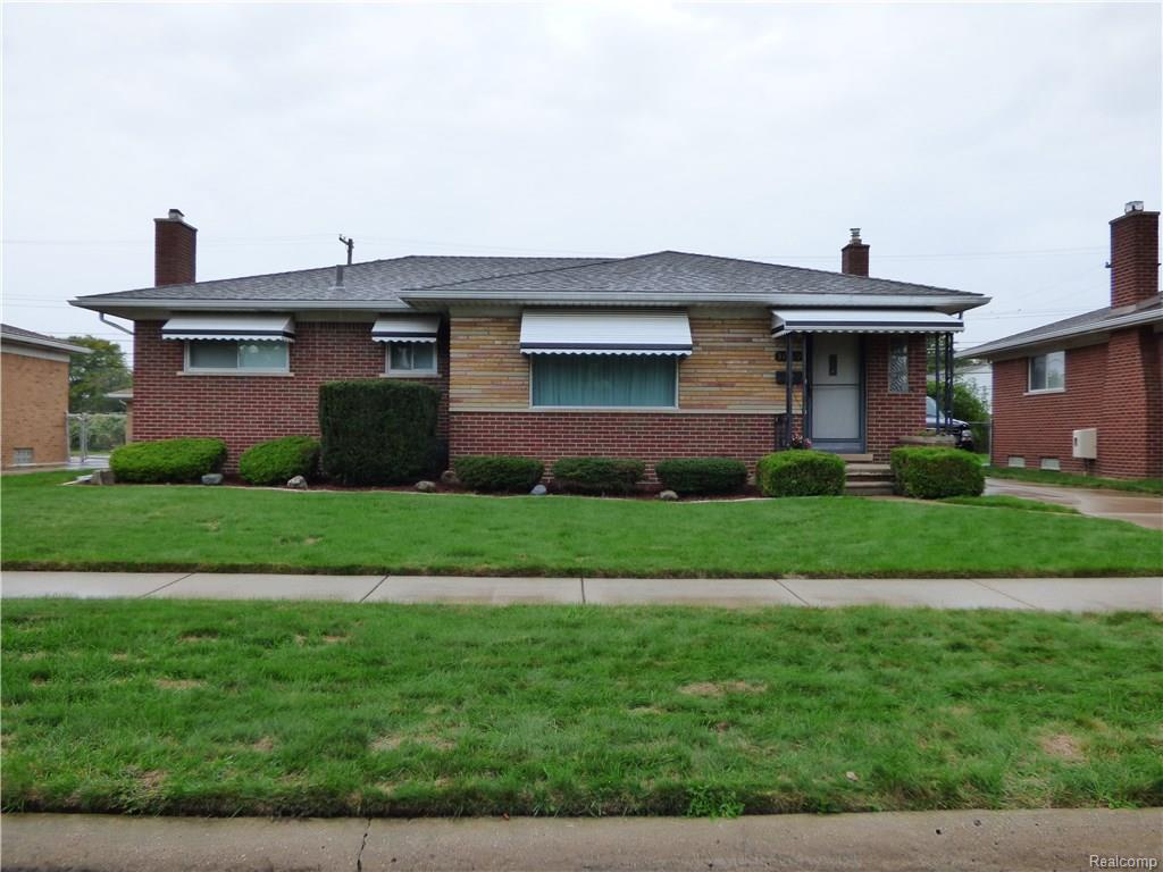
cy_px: 436
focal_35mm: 30
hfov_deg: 60.0
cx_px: 582
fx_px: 1008
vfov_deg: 46.8
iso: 200
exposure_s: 1/320
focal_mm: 5.29
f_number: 3.3
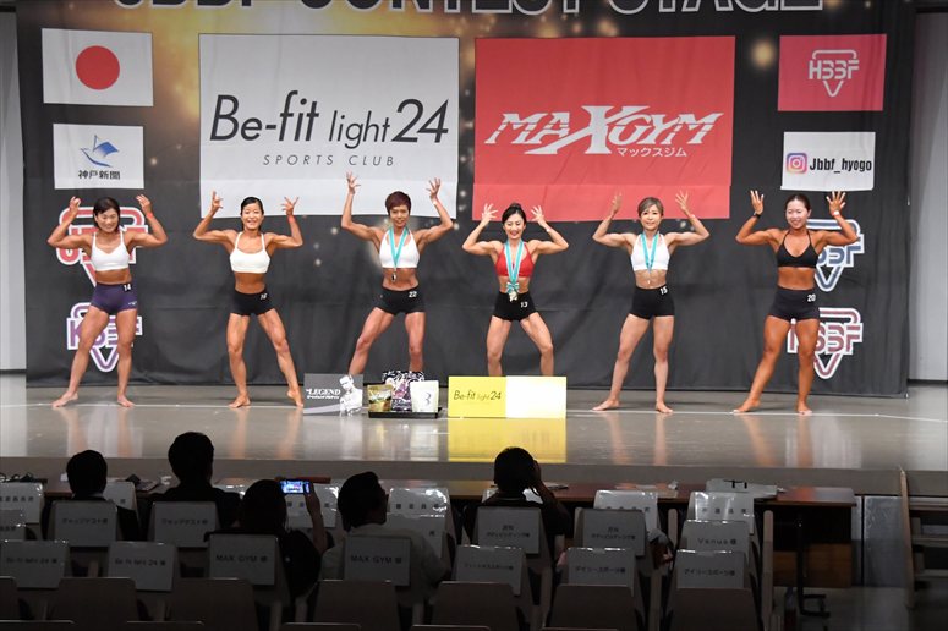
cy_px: 316
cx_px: 474
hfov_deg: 21.9
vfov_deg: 14.7
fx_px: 2448
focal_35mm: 93
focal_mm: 62
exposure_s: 1/400
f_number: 5.6
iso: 6400
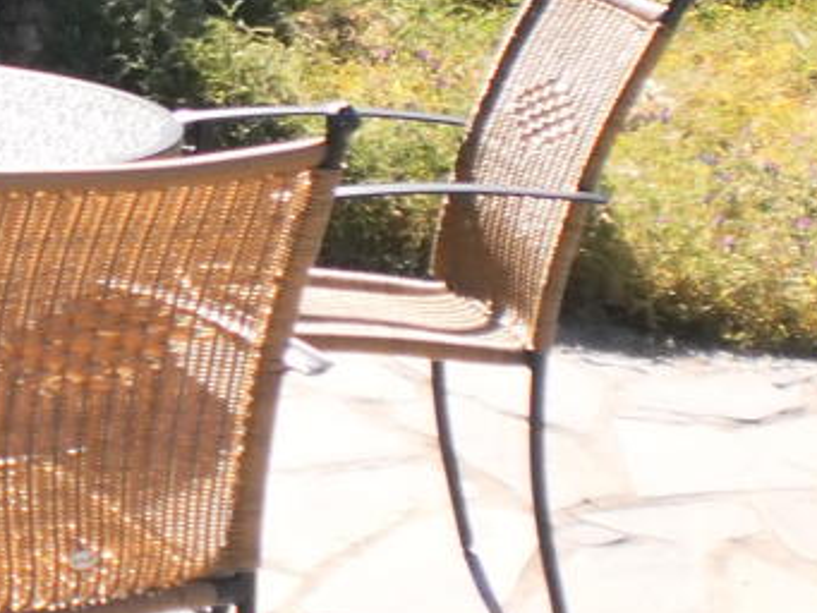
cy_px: 127
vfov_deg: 11.0
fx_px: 3187
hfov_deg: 13.9
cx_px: -302
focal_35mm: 135
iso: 100
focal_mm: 6.3
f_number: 3.1
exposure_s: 1/640
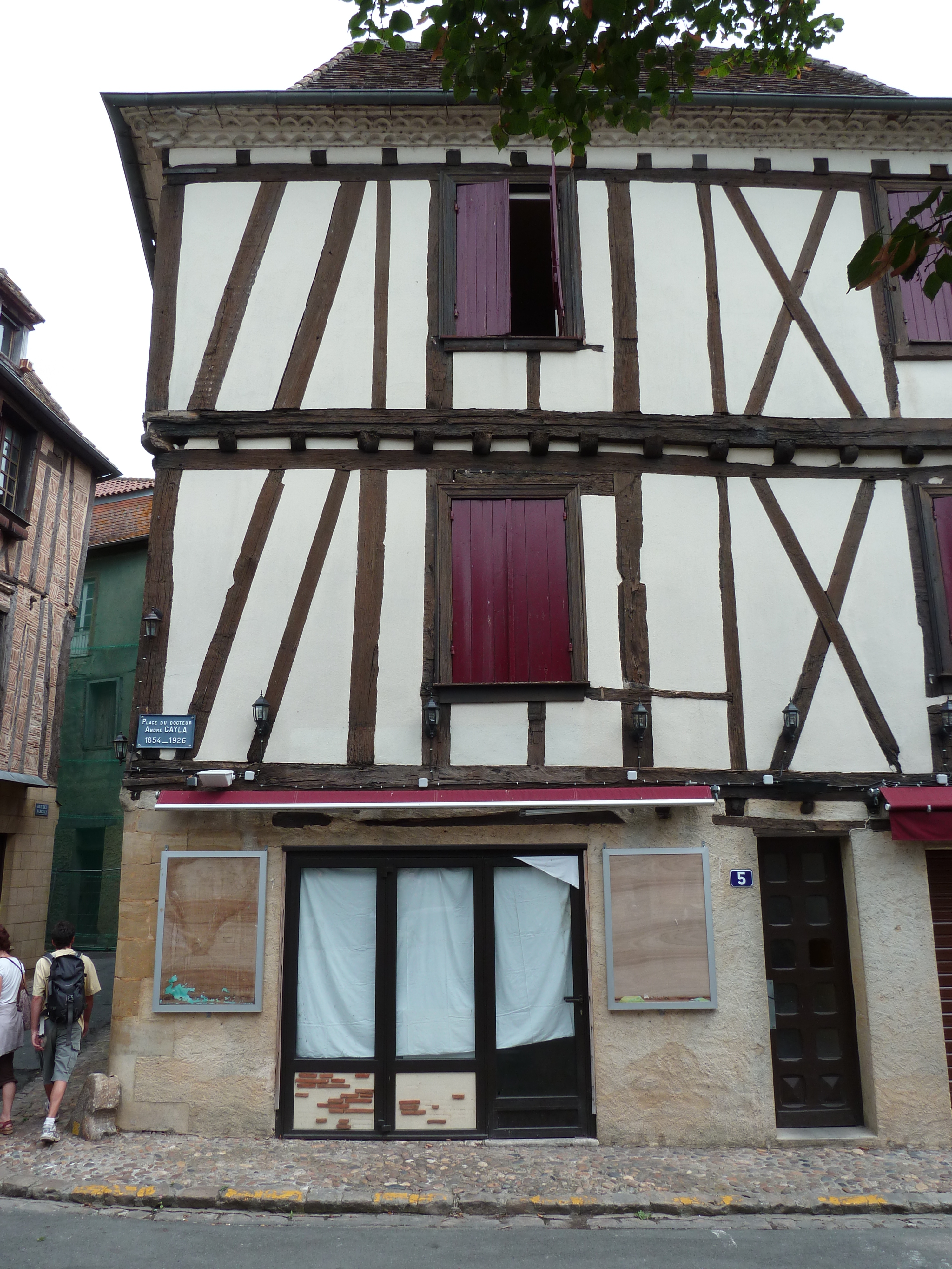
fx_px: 917
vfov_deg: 69.4
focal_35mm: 25
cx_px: 476
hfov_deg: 54.9
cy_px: 634
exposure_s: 1/320
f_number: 4
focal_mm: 4.1
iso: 80
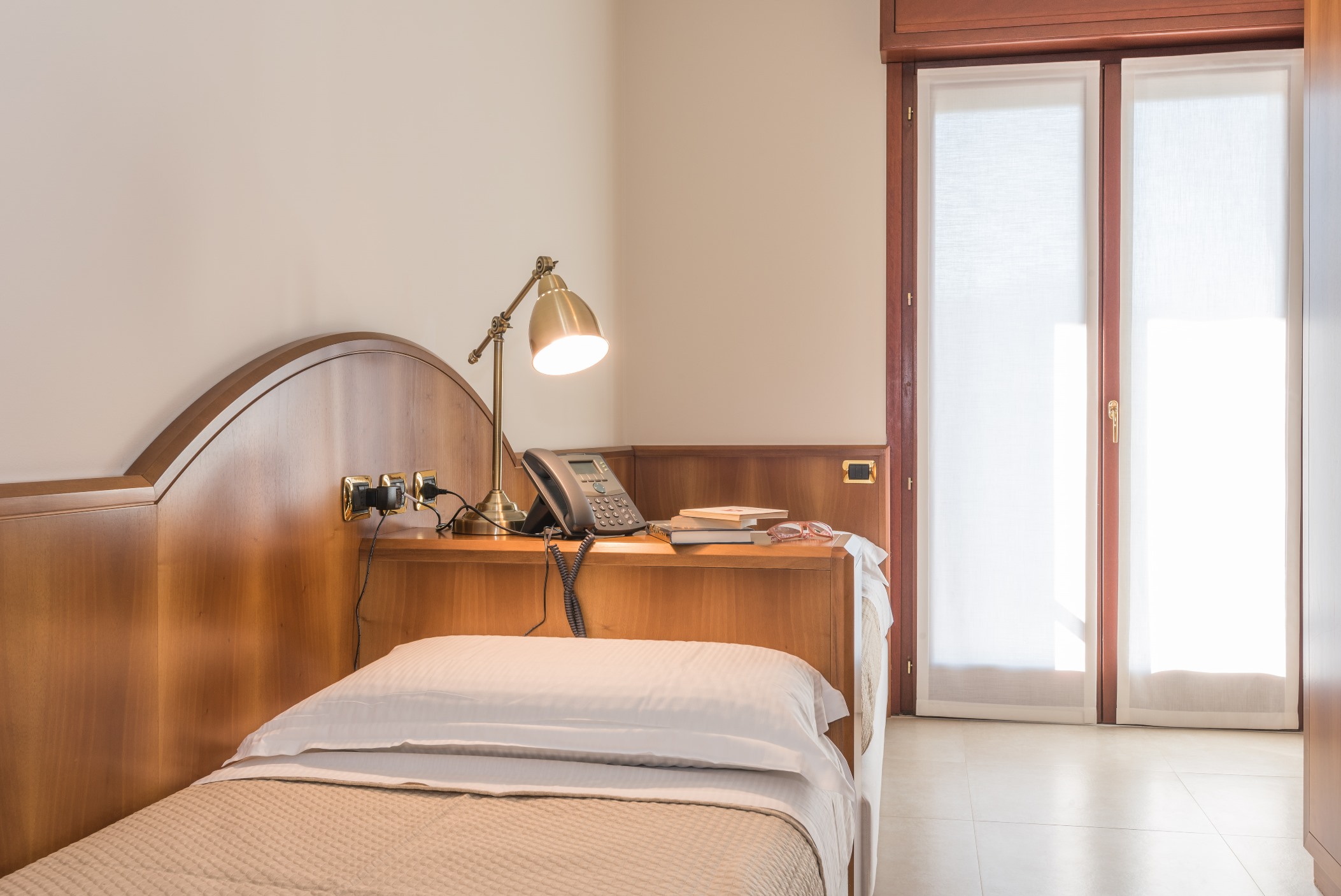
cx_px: 670
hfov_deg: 54.4
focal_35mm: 35
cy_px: 448
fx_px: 1304
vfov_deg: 37.9
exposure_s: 1/4
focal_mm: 35
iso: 100
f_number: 13
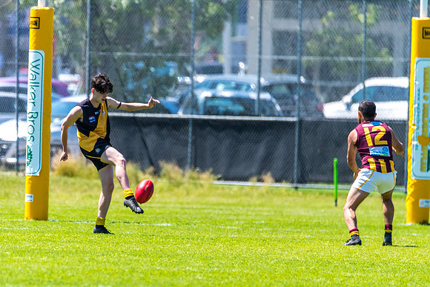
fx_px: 9750
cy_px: 195
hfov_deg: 2.5
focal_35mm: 816
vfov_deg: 1.7
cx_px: 139
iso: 800
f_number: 6.3
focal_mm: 600
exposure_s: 1/2000
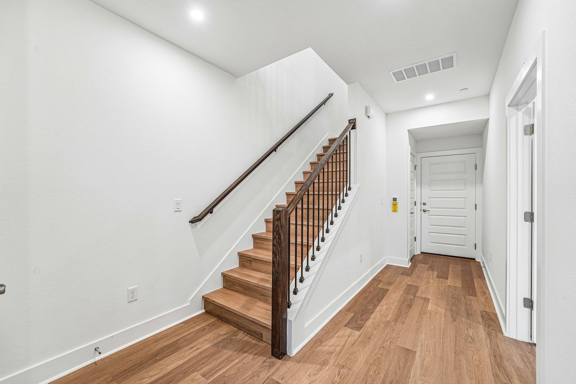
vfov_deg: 81.2
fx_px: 224
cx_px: 288
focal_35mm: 14
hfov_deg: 104.3
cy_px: 192
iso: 400
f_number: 8
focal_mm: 14
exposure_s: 1/15
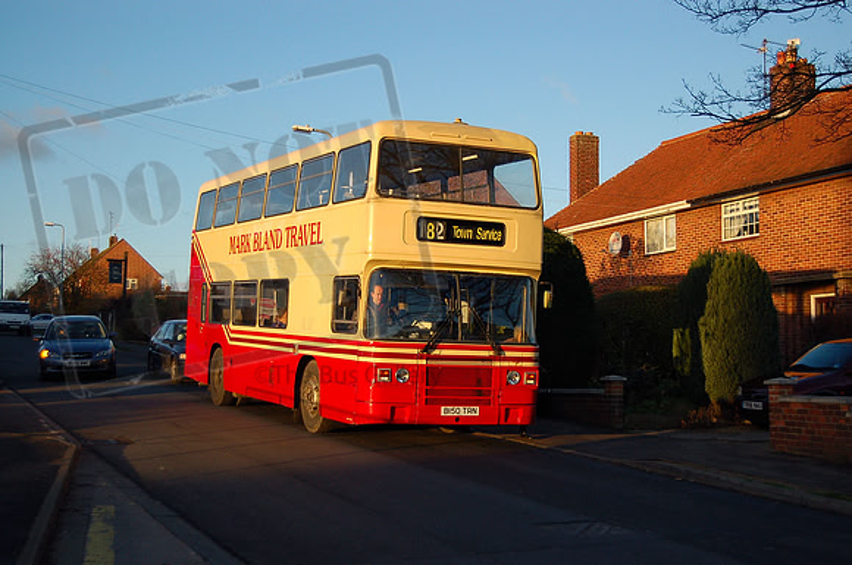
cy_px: 282
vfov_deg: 25.7
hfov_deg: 37.9
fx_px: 1241
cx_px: 426
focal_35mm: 52
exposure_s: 1/800
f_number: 4.8
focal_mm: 35
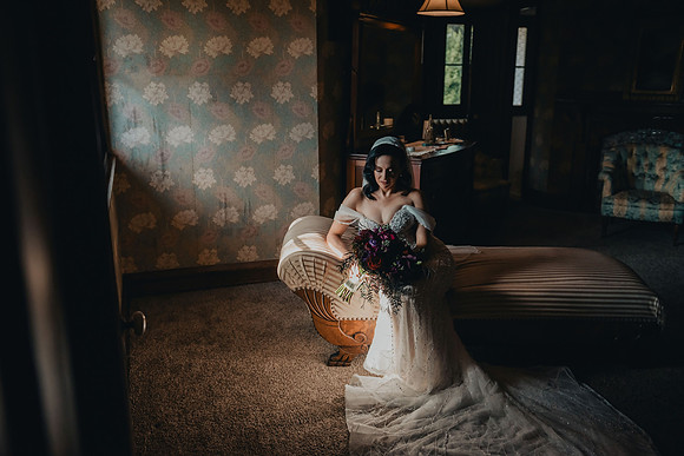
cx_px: 342
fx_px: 608
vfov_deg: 41.1
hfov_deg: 58.7
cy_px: 228
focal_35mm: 32
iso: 1250
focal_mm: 32
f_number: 2.8
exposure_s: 1/1600
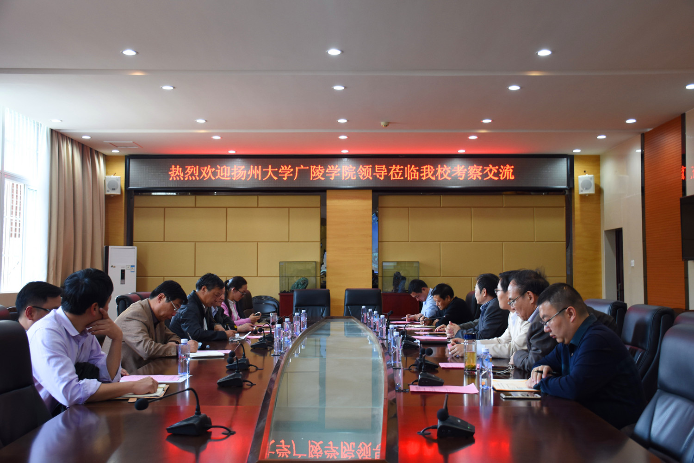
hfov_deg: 49.6
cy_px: 232
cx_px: 347
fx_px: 752
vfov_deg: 34.2
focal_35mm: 39
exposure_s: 1/45
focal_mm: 26
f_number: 4.8
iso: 560
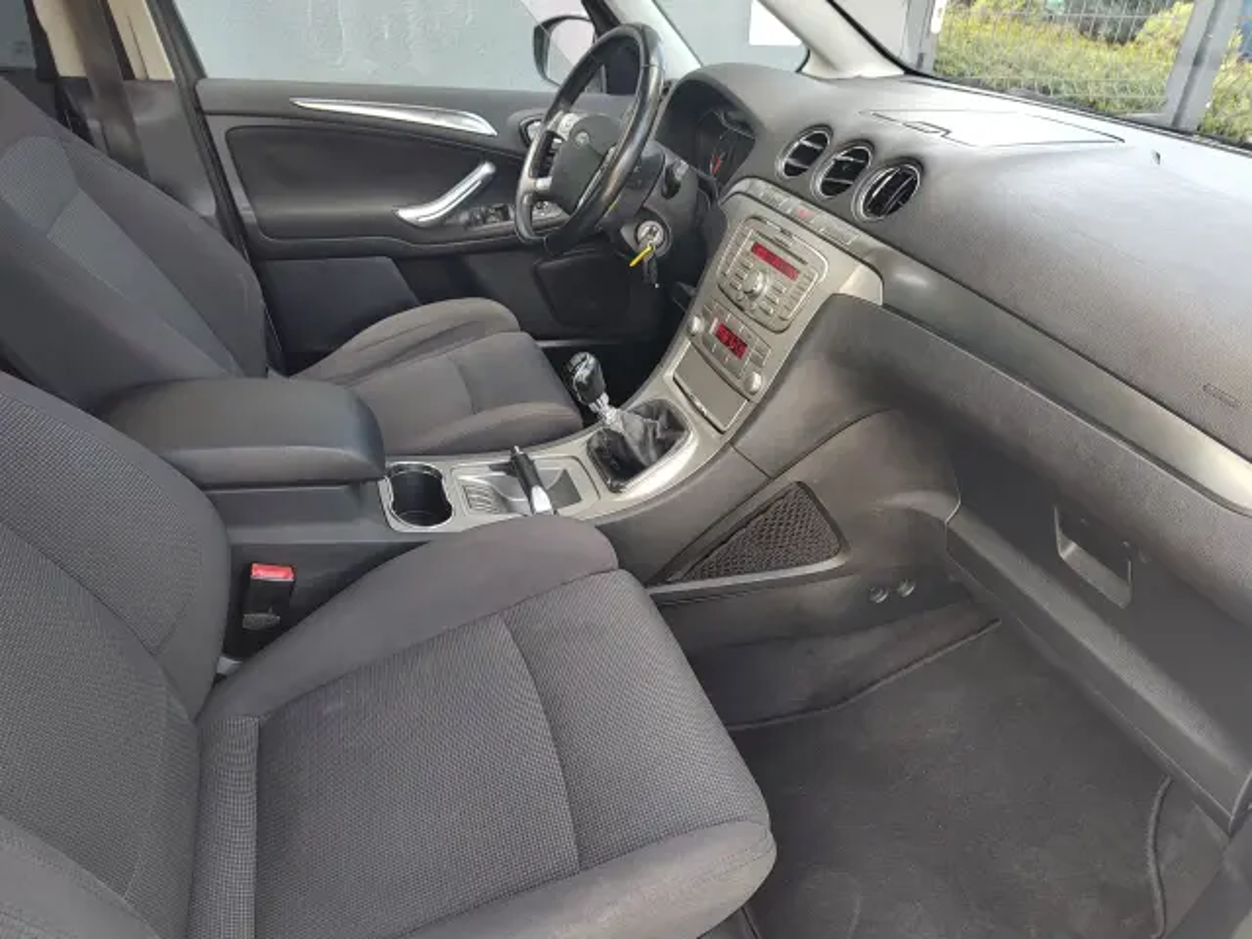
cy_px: 470
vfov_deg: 58.9
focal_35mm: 23
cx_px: 626
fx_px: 832
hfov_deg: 73.9
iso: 166
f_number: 1.8
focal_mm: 5.56
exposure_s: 1/100
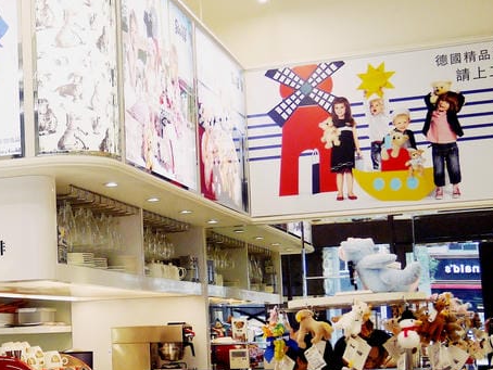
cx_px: -22
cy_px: 280
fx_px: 1054
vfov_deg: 19.8
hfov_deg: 24.8
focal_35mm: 74
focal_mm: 14
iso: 160
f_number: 3.5
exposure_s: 1/60
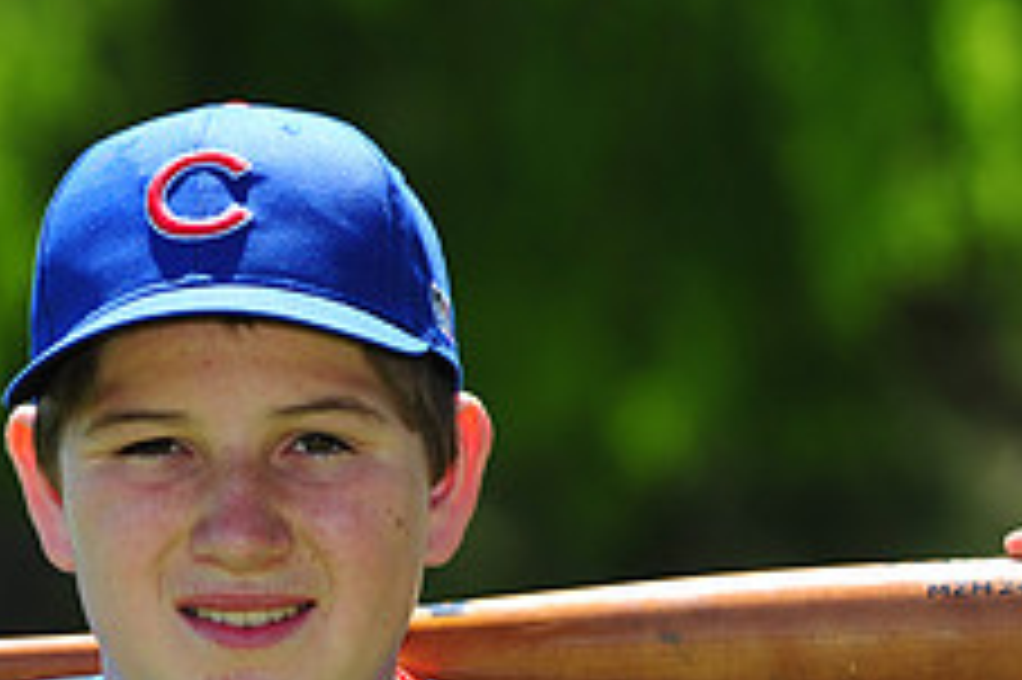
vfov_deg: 2.9
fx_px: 13389
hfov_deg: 4.4
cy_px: 761
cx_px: 203
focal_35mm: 472
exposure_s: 1/500
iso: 200
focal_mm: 185
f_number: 5.6
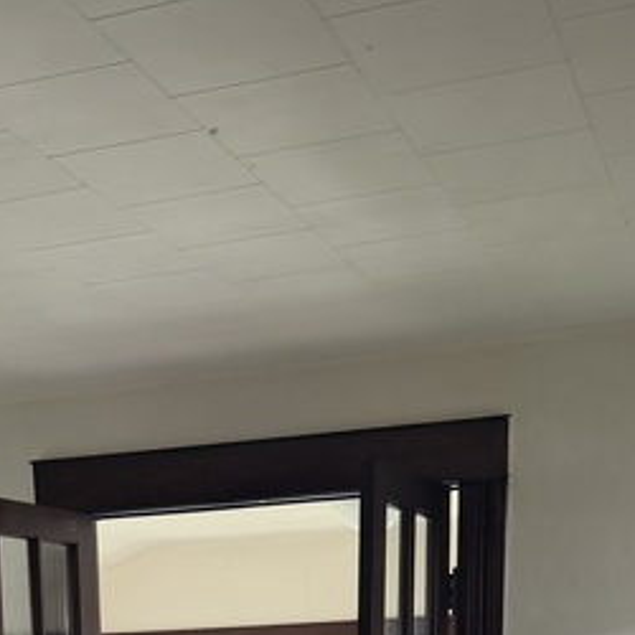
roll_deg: +0.9
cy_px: 973
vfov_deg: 21.1
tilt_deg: -10.8
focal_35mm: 68
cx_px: 188
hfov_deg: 25.2
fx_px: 1411
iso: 200
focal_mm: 6.76
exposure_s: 1/159
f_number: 1.78
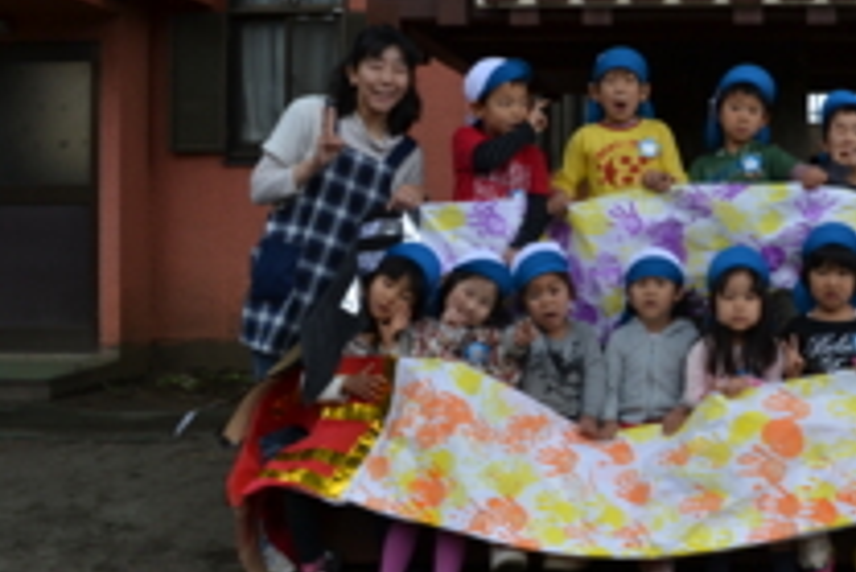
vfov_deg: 26.0
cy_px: 233
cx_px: 737
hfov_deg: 36.3
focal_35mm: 52
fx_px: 1237
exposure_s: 1/125
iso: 110
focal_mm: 18
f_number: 5.6
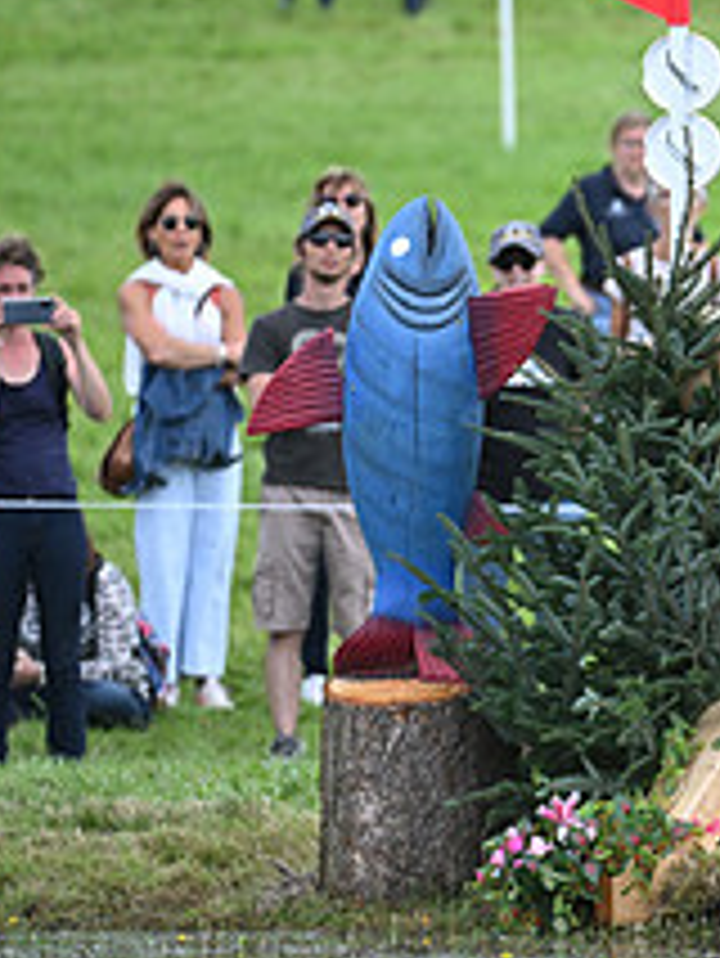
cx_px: 1238
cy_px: 160
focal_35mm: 733
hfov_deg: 2.0
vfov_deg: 2.7
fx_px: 20308
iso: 800
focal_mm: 280
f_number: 5
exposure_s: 1/1600
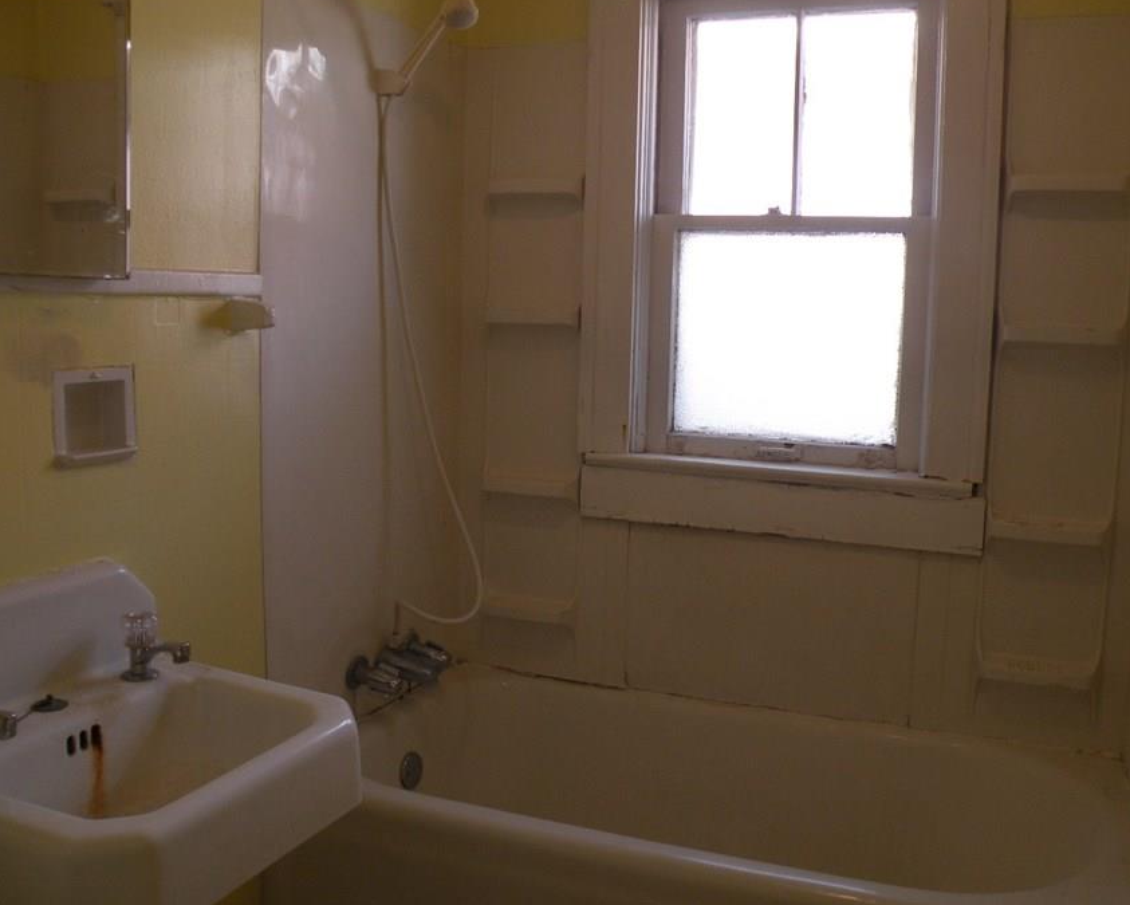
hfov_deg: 55.5
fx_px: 1071
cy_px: 414
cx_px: 639
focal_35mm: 32
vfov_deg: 45.8
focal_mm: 4.7
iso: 96
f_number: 2.8
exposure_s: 1/46.4
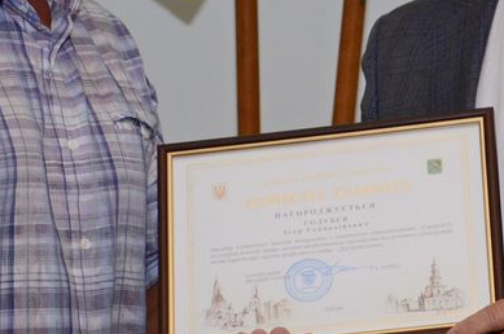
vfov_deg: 6.3
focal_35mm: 216
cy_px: 99
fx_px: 3019
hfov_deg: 9.5
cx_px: 268
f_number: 4.5
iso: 800
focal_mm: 40
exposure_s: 1/250
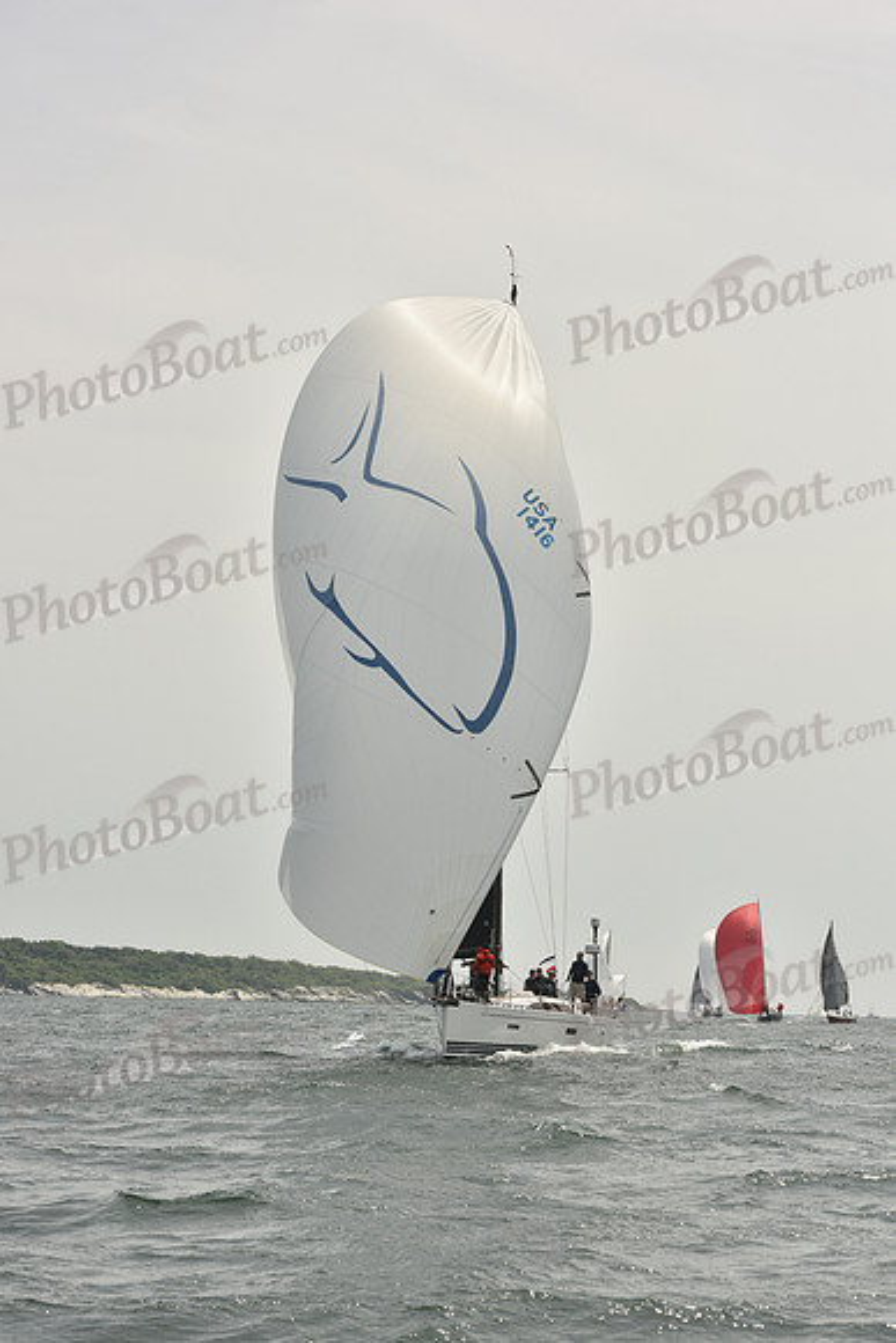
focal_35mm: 82
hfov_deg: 16.7
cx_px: 448
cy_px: 672
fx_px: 3059
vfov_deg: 24.8
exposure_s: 1/1600
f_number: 10
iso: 400
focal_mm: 82
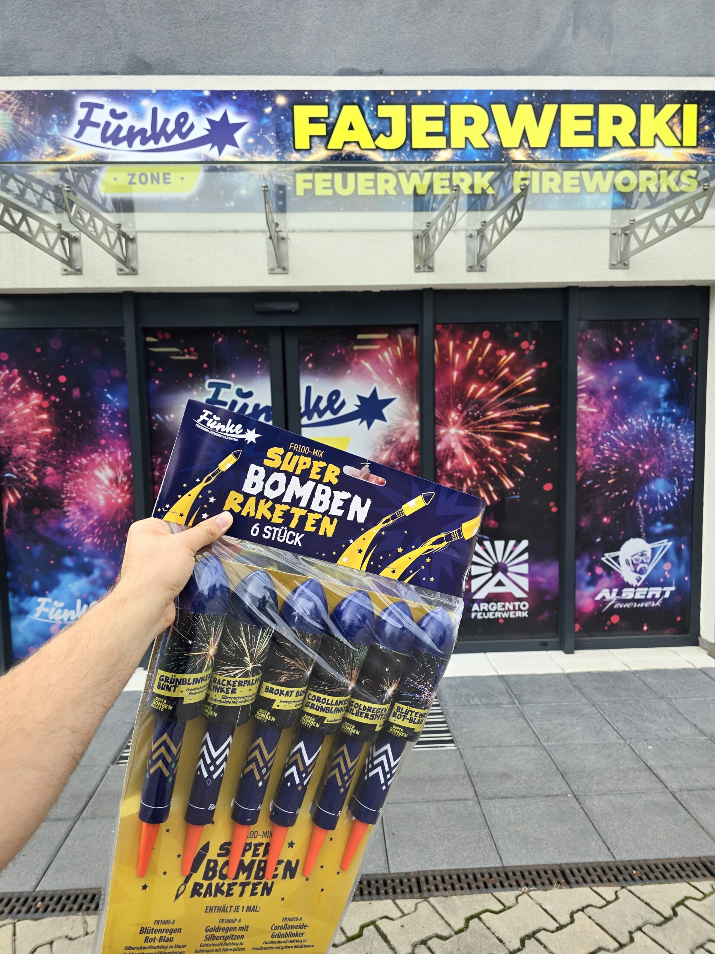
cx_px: 358
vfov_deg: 73.9
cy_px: 477
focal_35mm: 23
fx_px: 633
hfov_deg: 58.9
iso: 12
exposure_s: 1/255
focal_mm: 6.3
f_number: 1.7
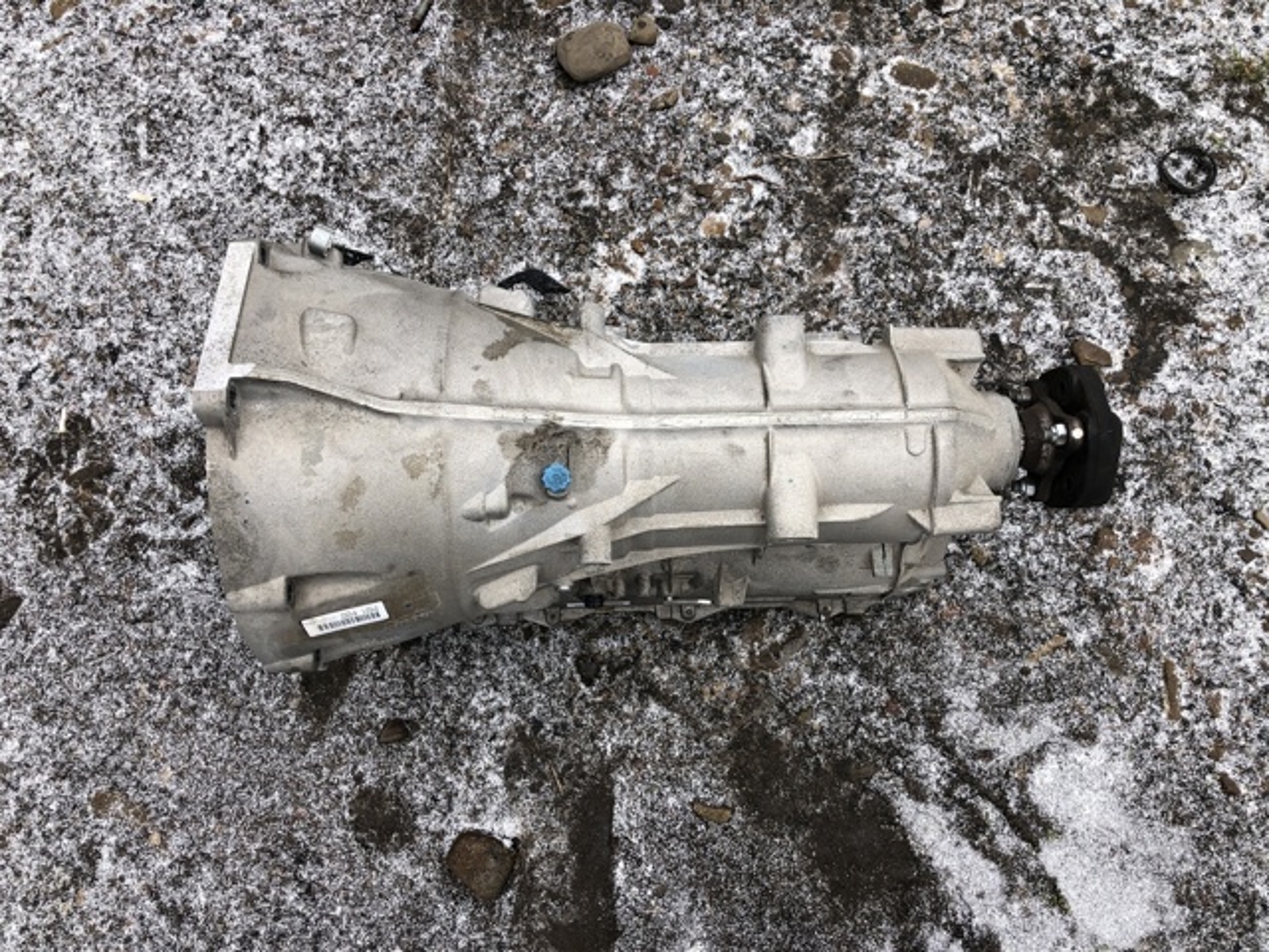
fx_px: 1026
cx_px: 634
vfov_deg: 49.7
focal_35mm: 28
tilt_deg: -74.8
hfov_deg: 63.4
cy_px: 476
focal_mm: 4
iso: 32
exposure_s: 1/120
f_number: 1.8
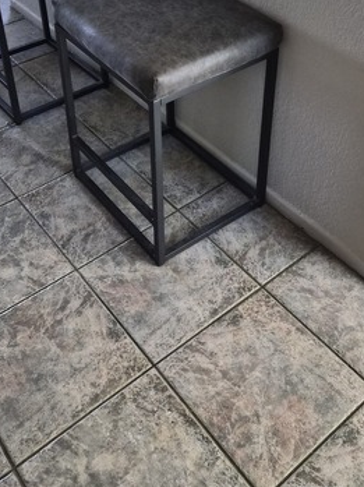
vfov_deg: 40.7
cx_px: 173
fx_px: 618
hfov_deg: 32.8
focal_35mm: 44
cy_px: 77
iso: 1000
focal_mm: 5.4
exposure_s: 1/120
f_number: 1.8
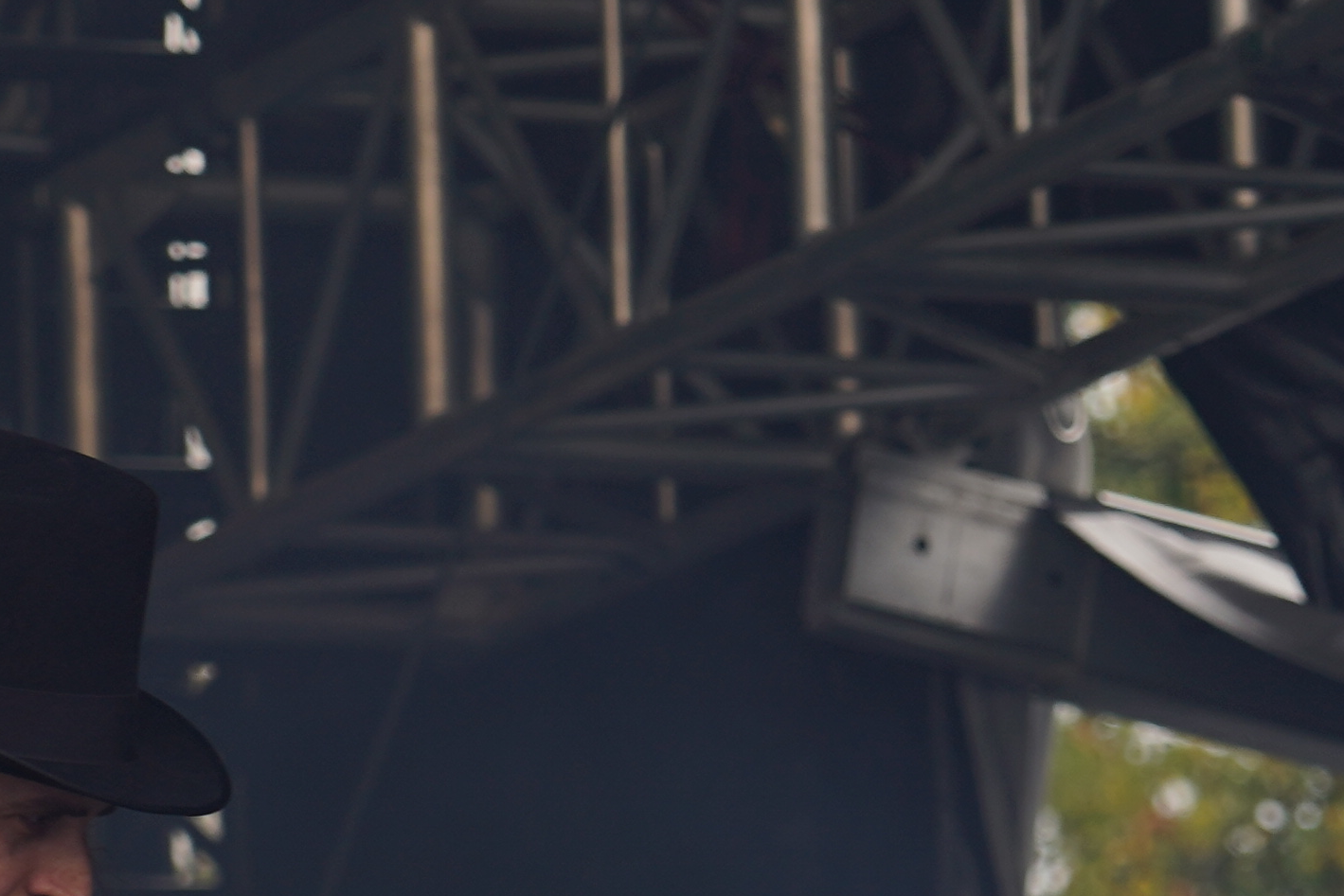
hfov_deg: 4.6
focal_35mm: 444
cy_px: 1242
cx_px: 437
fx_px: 16575
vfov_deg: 3.1
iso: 100
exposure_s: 1/200
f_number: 5
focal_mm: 105
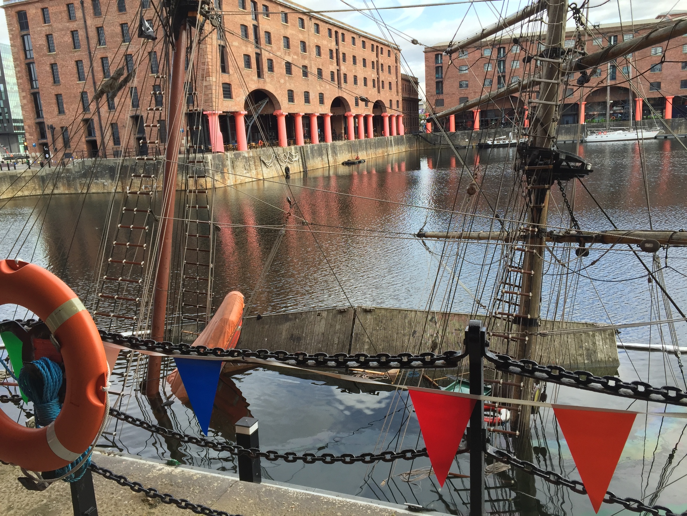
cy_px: 258
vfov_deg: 48.2
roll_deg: +2.8
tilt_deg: -13.7
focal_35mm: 29
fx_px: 576
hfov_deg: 61.7
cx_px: 344
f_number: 2.2
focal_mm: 4.15
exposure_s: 1/430
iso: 32
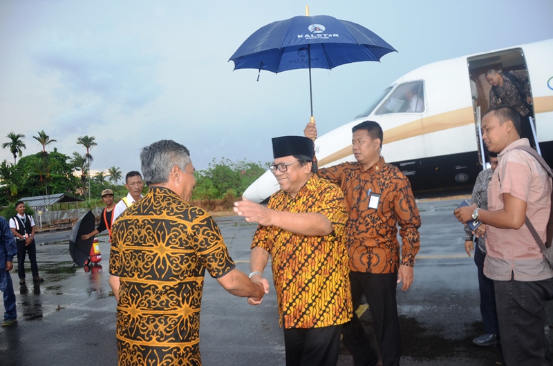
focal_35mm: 27
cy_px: 183
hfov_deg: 67.5
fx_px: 414
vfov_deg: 47.7
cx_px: 276
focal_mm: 18
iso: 400
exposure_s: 1/125
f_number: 3.5
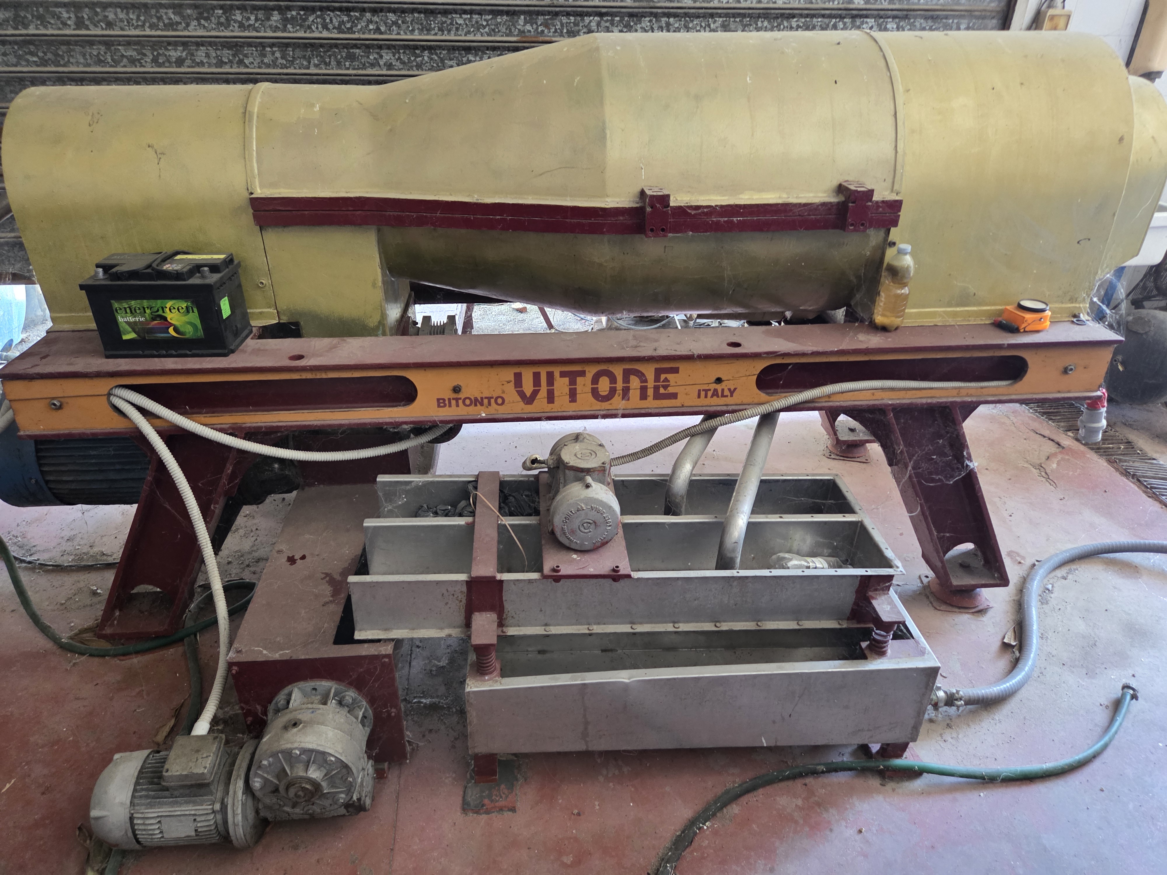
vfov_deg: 58.9
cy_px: 438
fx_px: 775
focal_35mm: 23
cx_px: 584
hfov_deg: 73.9
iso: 640
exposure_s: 1/100
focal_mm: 5.4
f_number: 1.8
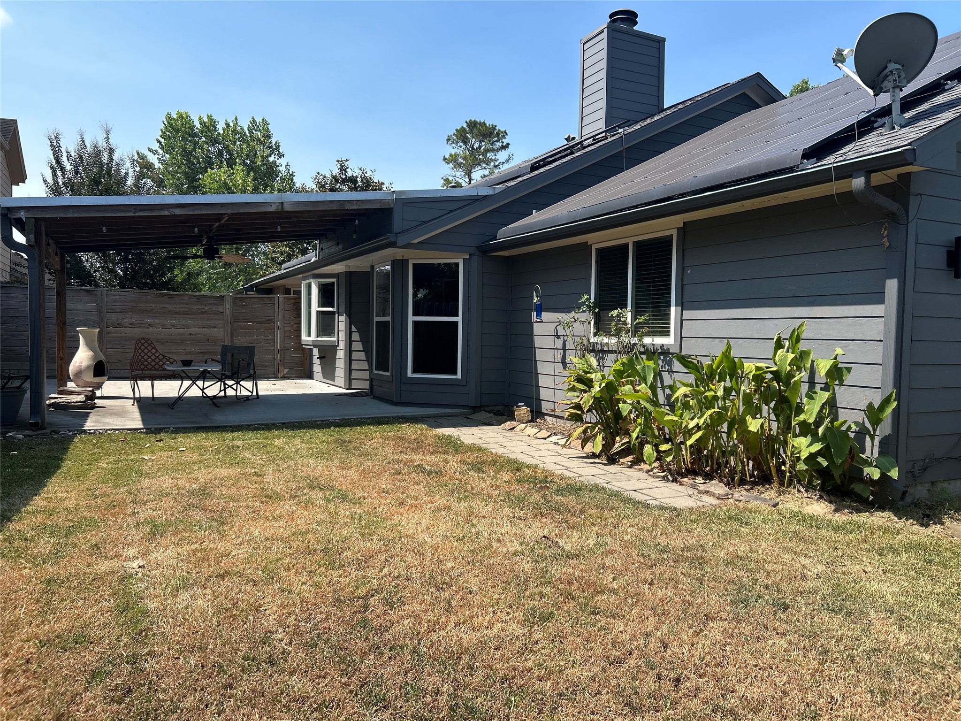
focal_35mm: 26
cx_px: 480
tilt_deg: -1.5
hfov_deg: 67.3
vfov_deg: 53.1
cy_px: 360
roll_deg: -1.0
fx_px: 722
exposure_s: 1/2841
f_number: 1.5
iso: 50
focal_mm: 5.7
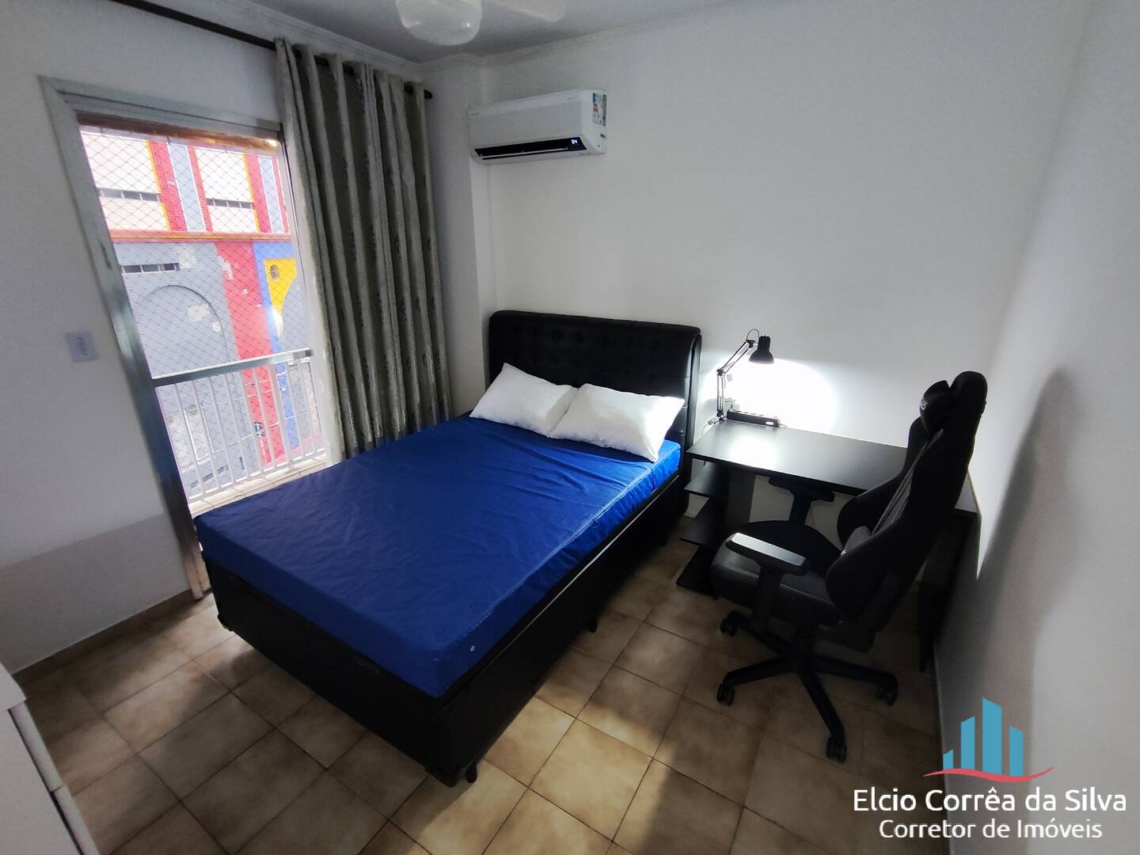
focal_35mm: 16
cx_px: 570
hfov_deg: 94.5
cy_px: 428
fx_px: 527
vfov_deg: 78.1
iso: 288
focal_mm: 1.66
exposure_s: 1/24
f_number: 2.2
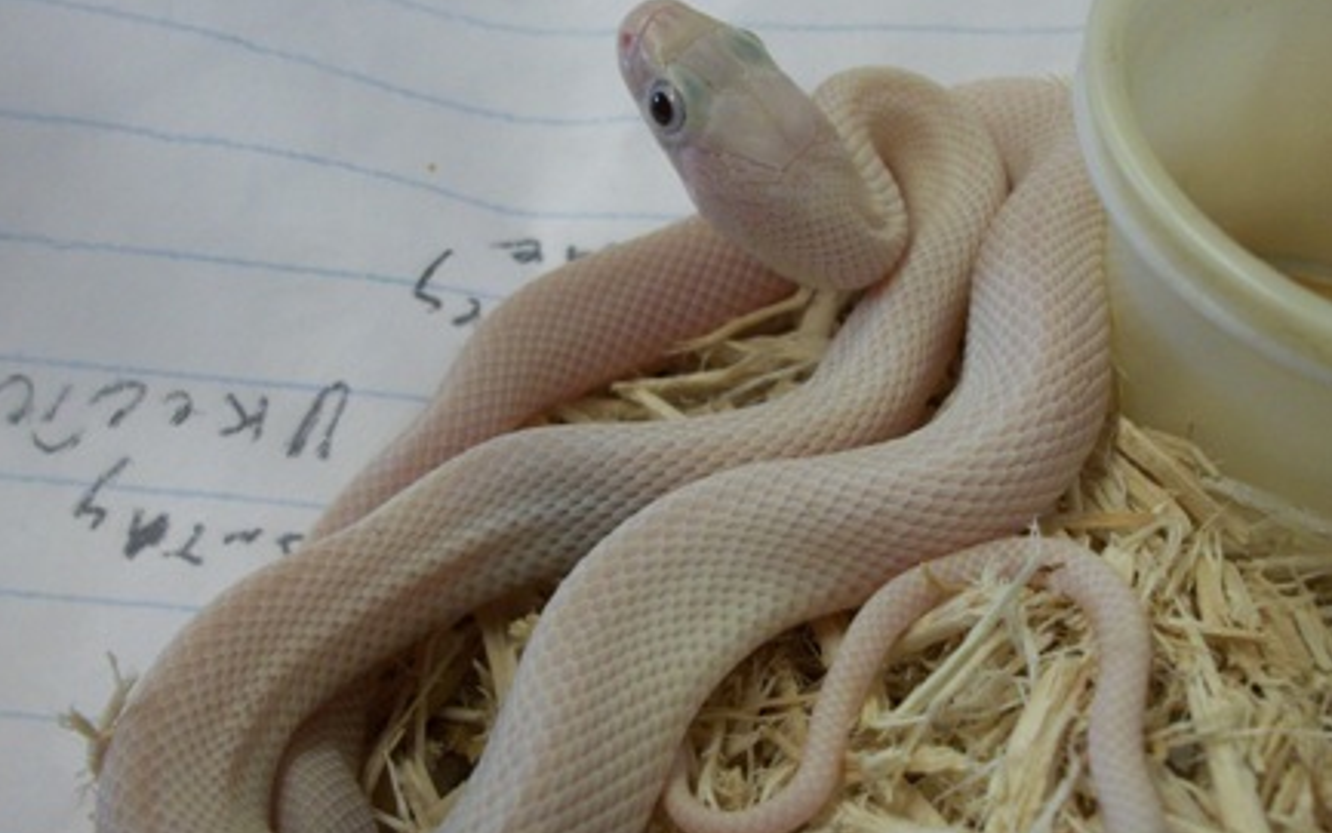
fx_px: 1707
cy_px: 461
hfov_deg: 42.6
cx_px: 649
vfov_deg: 27.4
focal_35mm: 47
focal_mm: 5.7
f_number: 2.9
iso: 160
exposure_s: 1/60
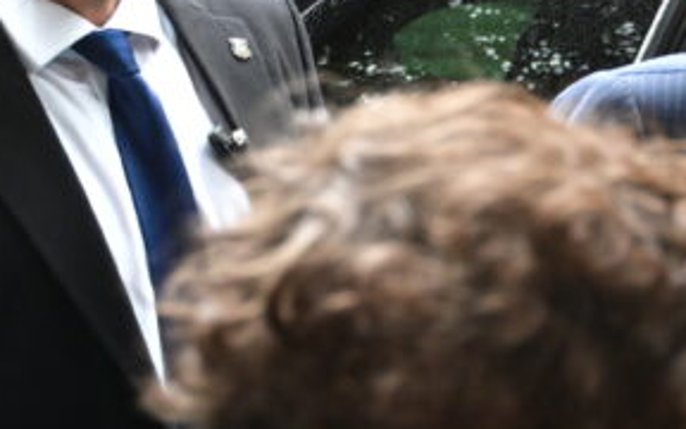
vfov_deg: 11.0
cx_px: 841
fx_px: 2225
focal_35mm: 119
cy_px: 310
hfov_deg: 16.7
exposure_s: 1/160
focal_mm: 28
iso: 1600
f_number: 3.2
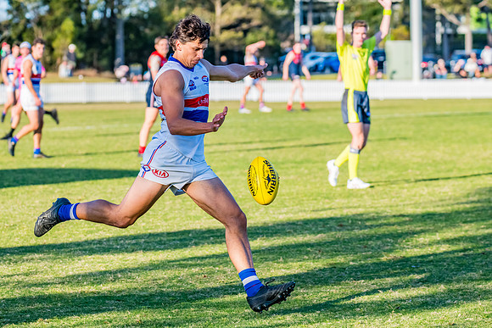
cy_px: 164
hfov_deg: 11.5
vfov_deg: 7.7
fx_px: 2443
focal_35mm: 179
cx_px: 253
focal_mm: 170
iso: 800
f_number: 6.3
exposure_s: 1/1600
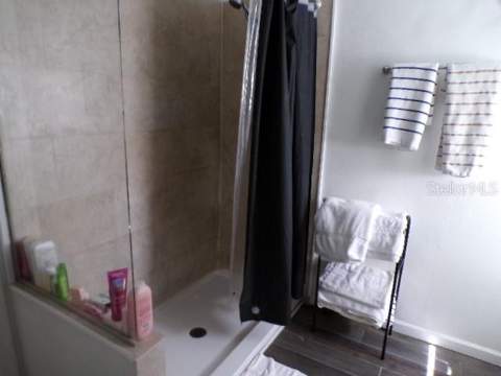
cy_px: 188
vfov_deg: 56.8
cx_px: 250
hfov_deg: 71.6
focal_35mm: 24
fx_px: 347
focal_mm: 4.3
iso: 238
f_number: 3
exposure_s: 1/17
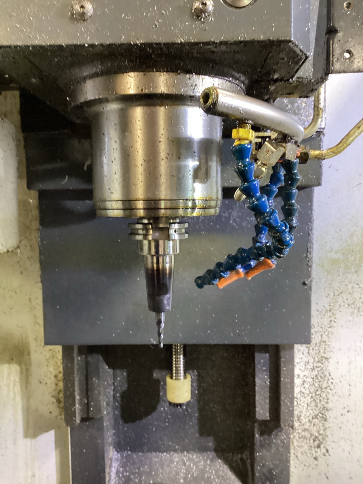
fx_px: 433
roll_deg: +0.1
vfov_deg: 58.4
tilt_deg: -6.3
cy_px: 242
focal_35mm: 31
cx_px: 182
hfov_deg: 45.4
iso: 500
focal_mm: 3.3
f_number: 2.4
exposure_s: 1/30
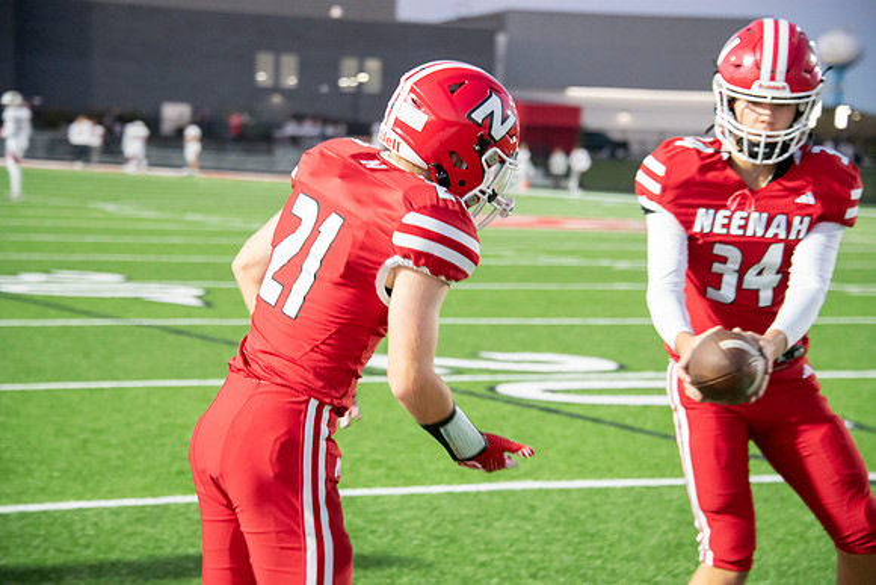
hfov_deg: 19.5
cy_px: 292
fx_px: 2555
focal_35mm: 105
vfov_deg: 13.0
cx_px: 438
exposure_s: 1/250
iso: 8000
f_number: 5.6
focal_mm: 105
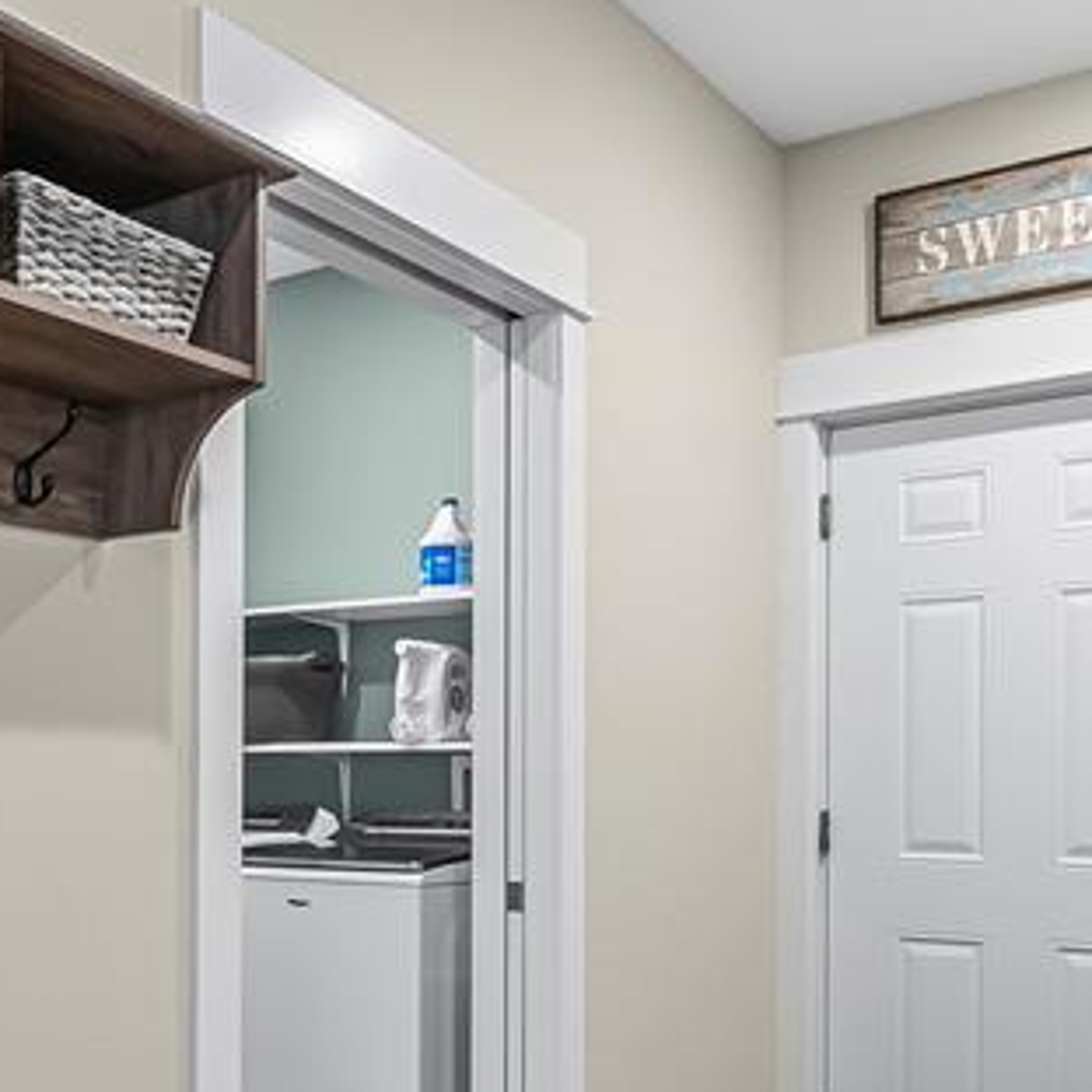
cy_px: 793
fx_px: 1471
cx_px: 368
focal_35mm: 41
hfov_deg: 40.2
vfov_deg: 39.8
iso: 3200
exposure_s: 1/60
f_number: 5
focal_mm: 14.8
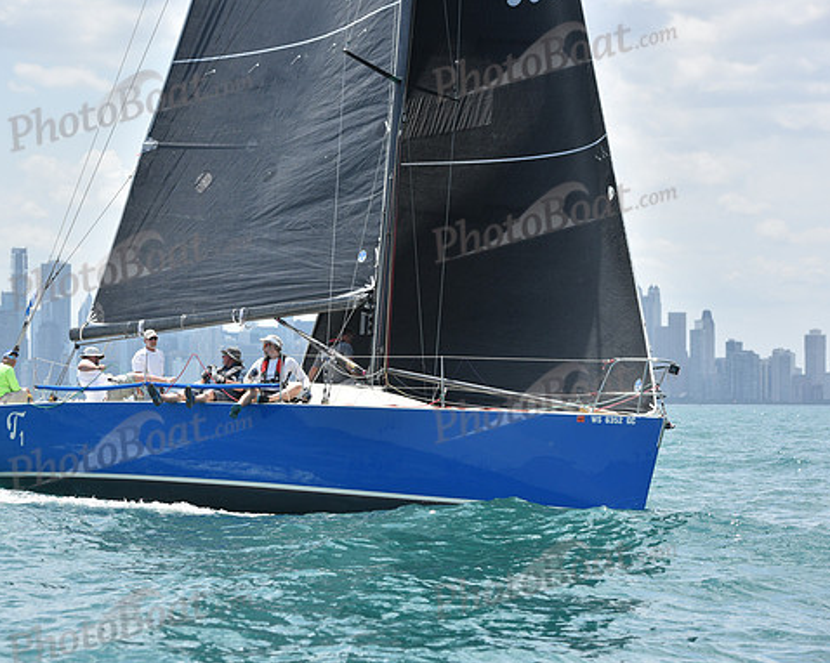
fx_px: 2799
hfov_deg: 16.9
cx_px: 344
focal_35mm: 114
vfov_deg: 13.5
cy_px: 332
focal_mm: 100
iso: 250
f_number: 5.6
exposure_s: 1/1250
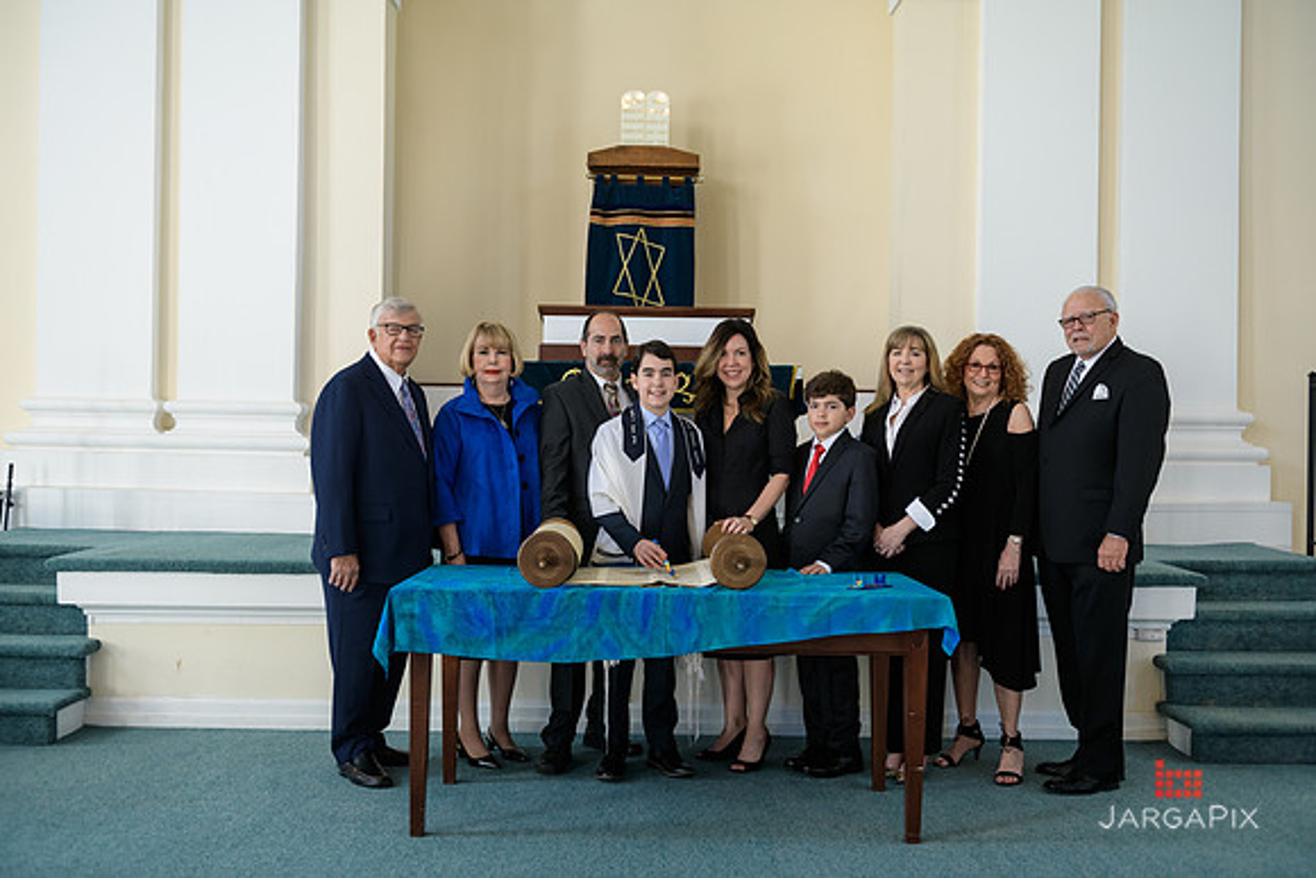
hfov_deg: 55.8
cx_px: 658
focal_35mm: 34
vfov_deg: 38.9
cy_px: 439
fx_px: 1243
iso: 400
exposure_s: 1/125
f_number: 3.2
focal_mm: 34
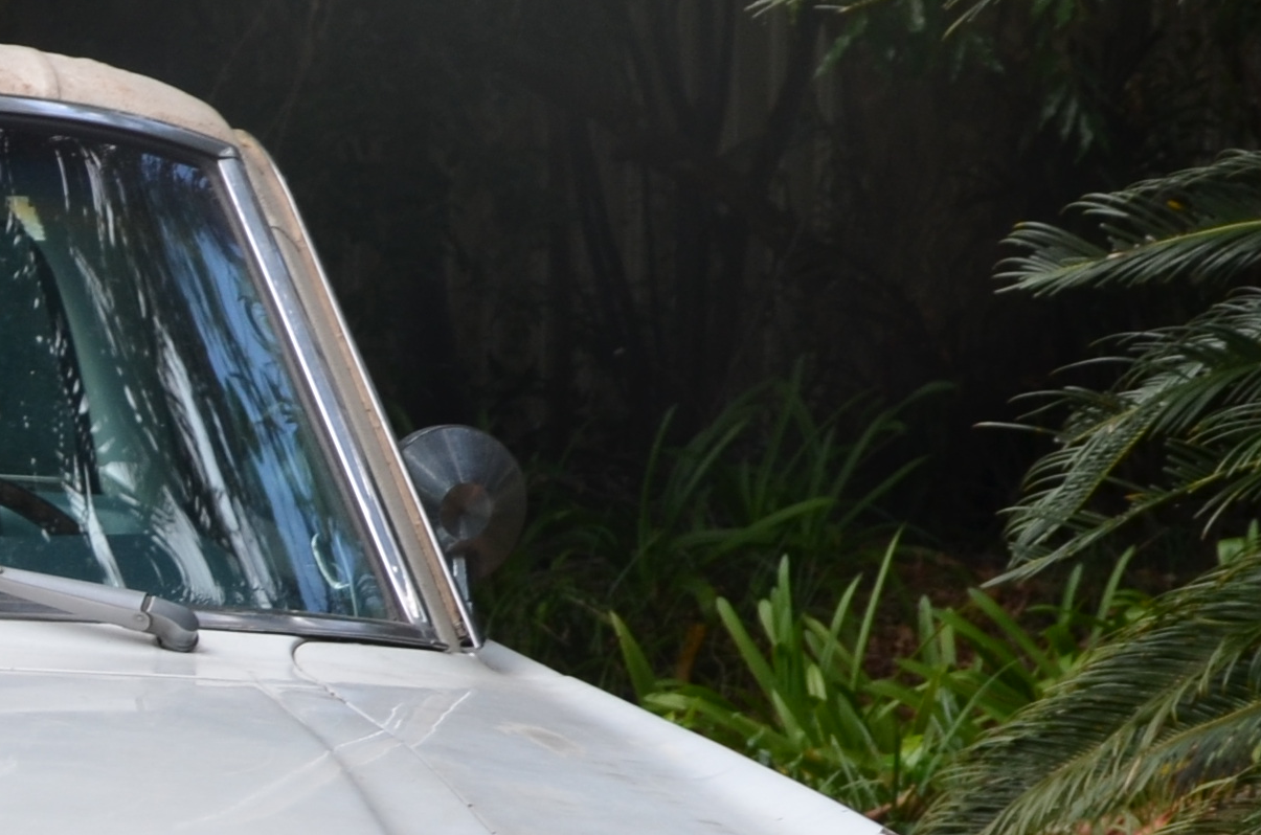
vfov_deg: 7.4
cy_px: 1002
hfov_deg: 10.8
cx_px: -662
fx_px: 6431
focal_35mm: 184
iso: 200
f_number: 6.3
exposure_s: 1/160
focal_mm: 30
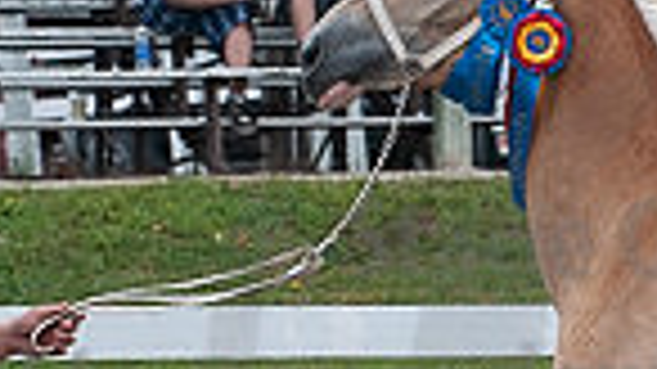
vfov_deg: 2.4
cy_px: 380
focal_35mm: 506
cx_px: 760
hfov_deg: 4.3
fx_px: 8812
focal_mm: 140
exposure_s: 1/1250
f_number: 5.6
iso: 1600
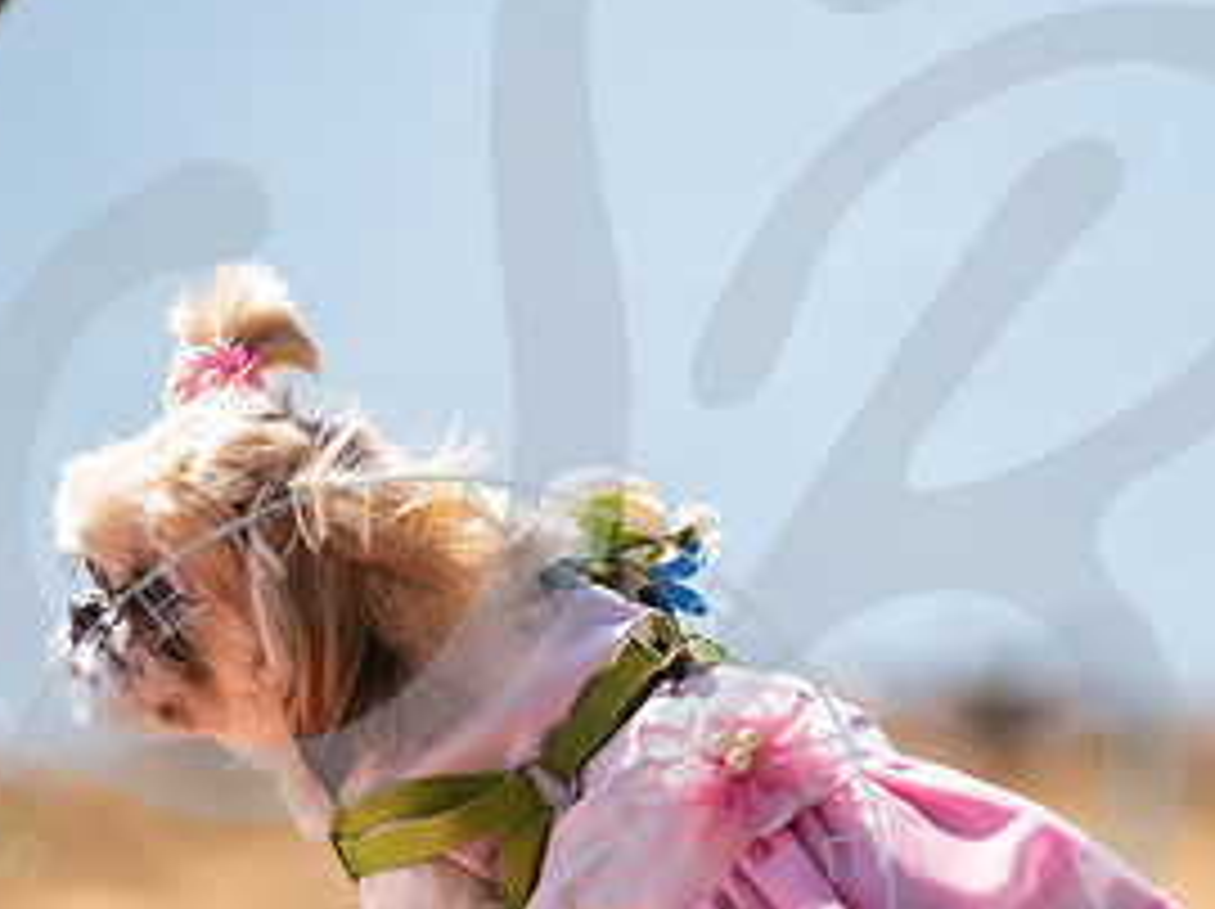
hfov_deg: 6.0
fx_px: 11608
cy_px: 560
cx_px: 657
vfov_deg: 4.5
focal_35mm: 331
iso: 100
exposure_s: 1/1000
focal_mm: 160
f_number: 2.8
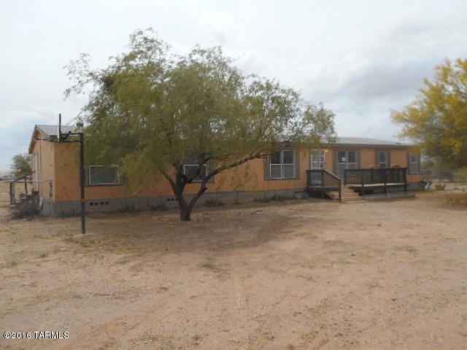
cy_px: 175
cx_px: 234
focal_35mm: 29
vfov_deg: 48.2
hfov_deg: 61.7
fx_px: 391
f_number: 4
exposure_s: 1/800
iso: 80
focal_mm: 5.2
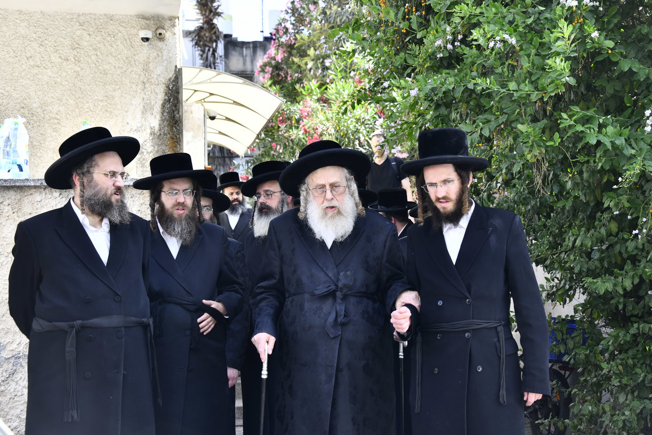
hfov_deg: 35.1
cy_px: 213
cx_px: 331
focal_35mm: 57
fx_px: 1032
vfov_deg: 23.8
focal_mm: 55
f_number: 6.3
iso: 250
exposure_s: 1/200
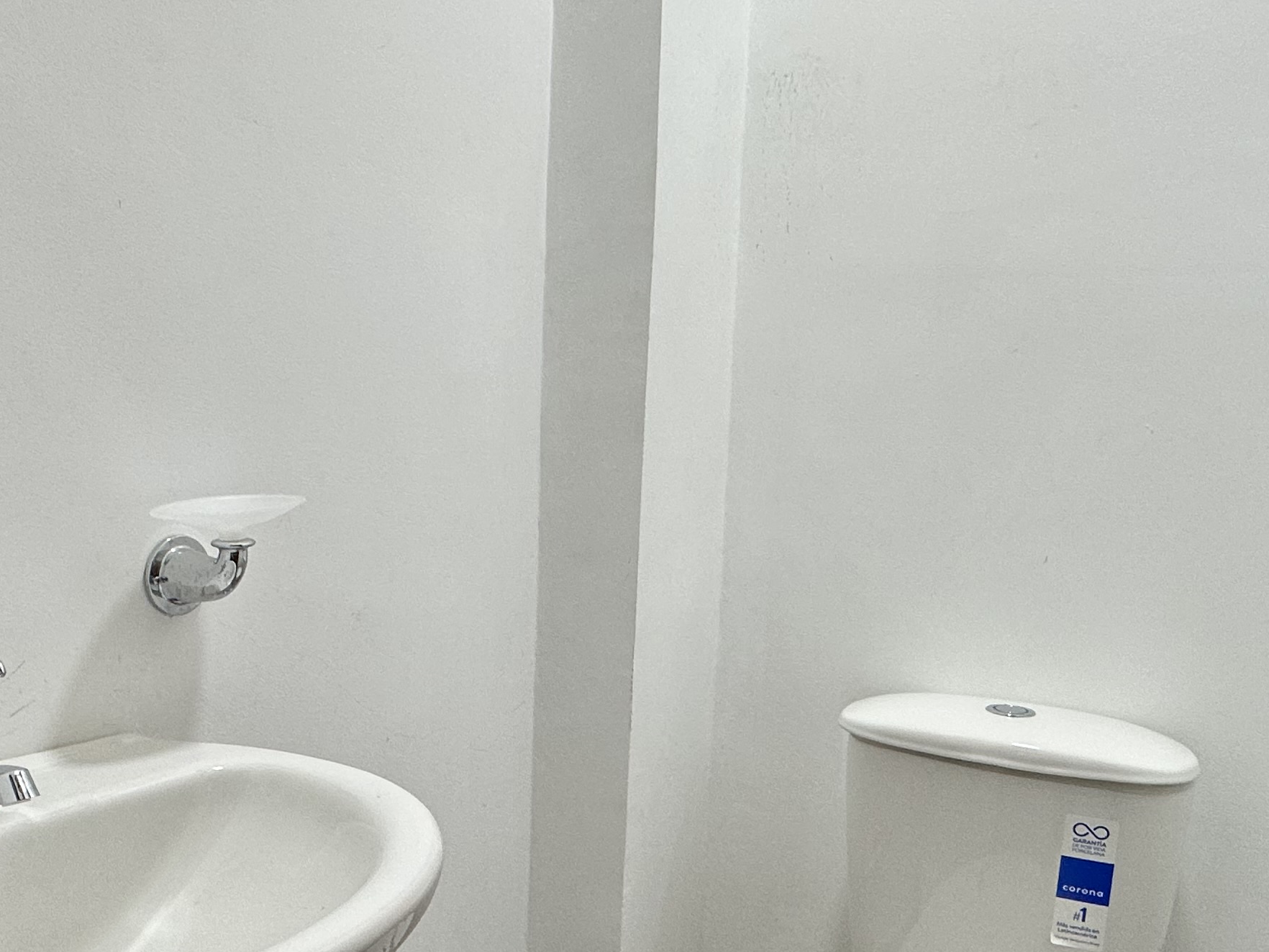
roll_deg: -1.3
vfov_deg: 43.9
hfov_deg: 56.3
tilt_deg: -8.9
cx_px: 490
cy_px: 580
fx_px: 1173
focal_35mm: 32
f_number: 2.2
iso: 125
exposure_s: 1/120
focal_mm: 2.22
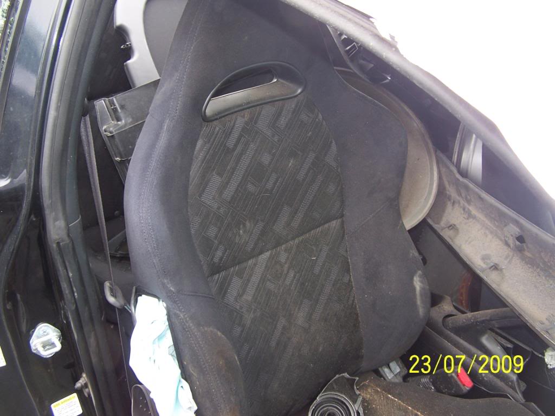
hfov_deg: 49.0
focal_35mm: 38
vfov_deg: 37.7
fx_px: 609
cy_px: 208
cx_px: 278
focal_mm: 6.3
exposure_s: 1/60
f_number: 2.8
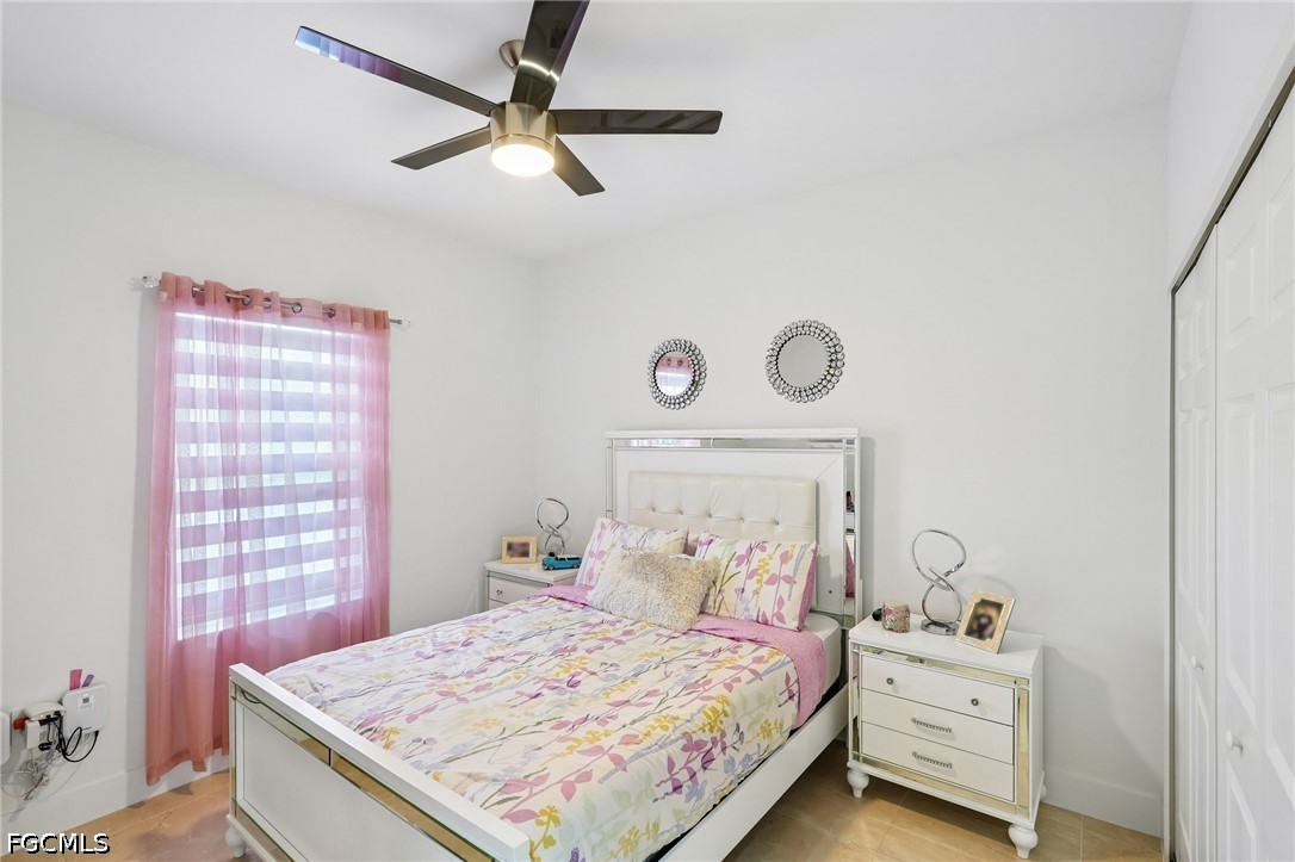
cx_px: 648
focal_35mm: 17
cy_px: 431
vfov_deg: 70.4
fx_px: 611
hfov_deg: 93.3
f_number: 8
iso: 400
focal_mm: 17
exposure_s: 1/13
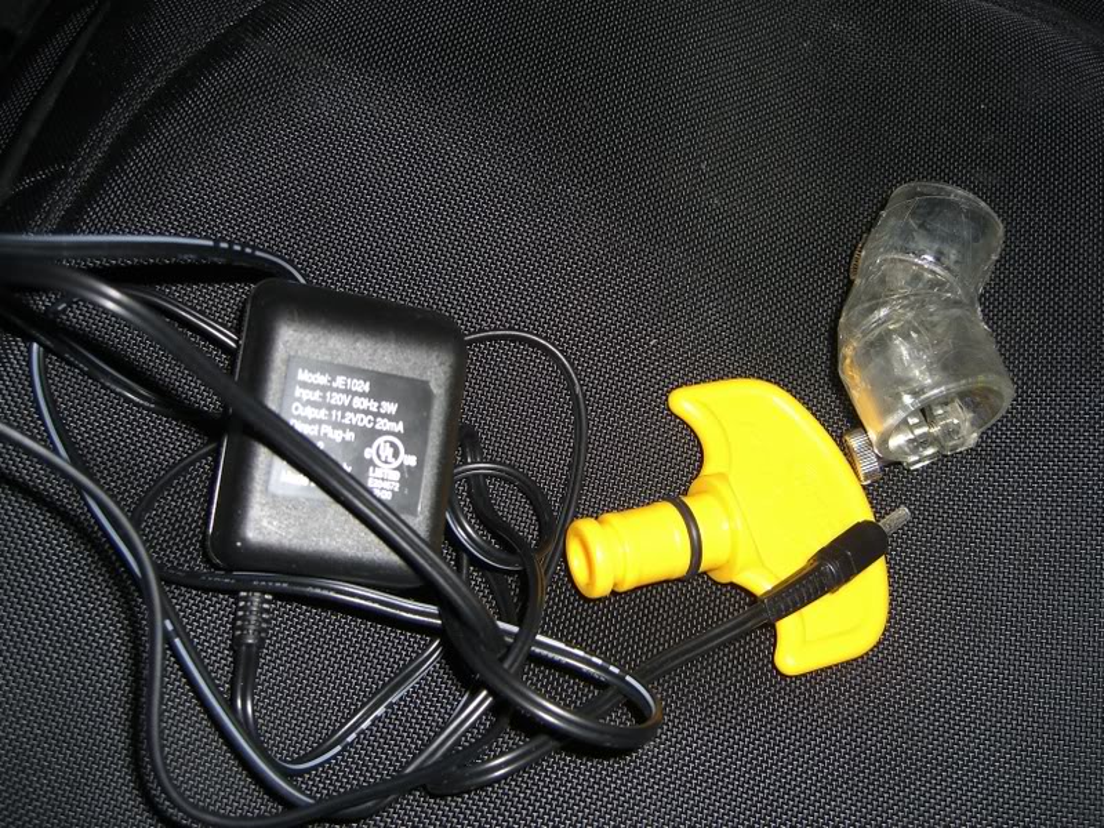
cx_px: 552
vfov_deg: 37.7
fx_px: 1212
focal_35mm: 38
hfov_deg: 49.0
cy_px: 414
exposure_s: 1/60
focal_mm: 7.9
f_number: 2.8
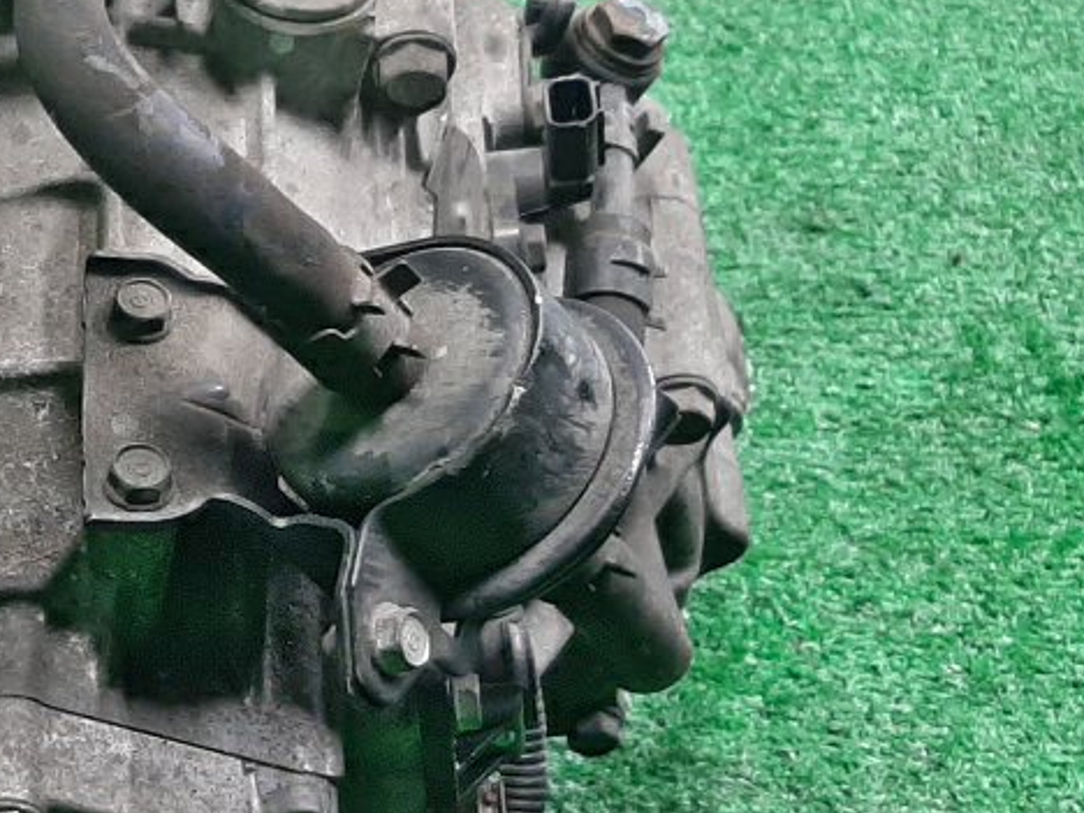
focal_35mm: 80
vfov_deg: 18.4
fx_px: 2505
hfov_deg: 22.8
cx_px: -146
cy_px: 554
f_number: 1.7
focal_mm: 3.93
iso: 193
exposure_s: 1/50
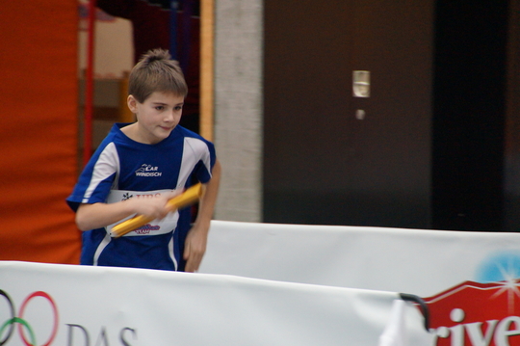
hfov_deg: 5.5
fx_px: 5412
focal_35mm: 375
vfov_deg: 3.7
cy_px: 173
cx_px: 260
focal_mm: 250
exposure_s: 1/125
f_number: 6.3
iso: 3200
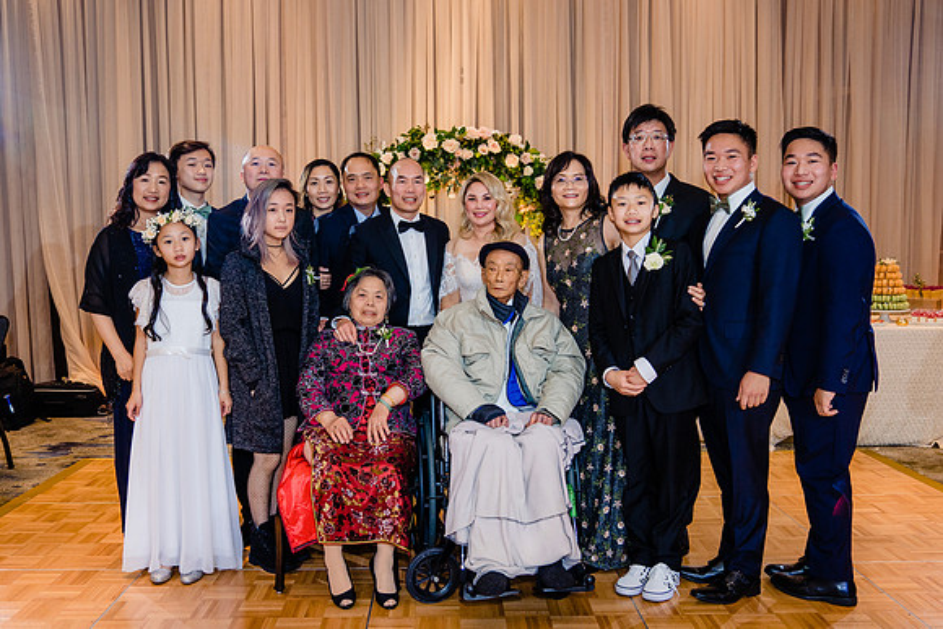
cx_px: 450
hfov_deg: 56.3
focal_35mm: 34
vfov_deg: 39.3
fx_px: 881
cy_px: 315
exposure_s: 1/160
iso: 1000
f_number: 4
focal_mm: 29
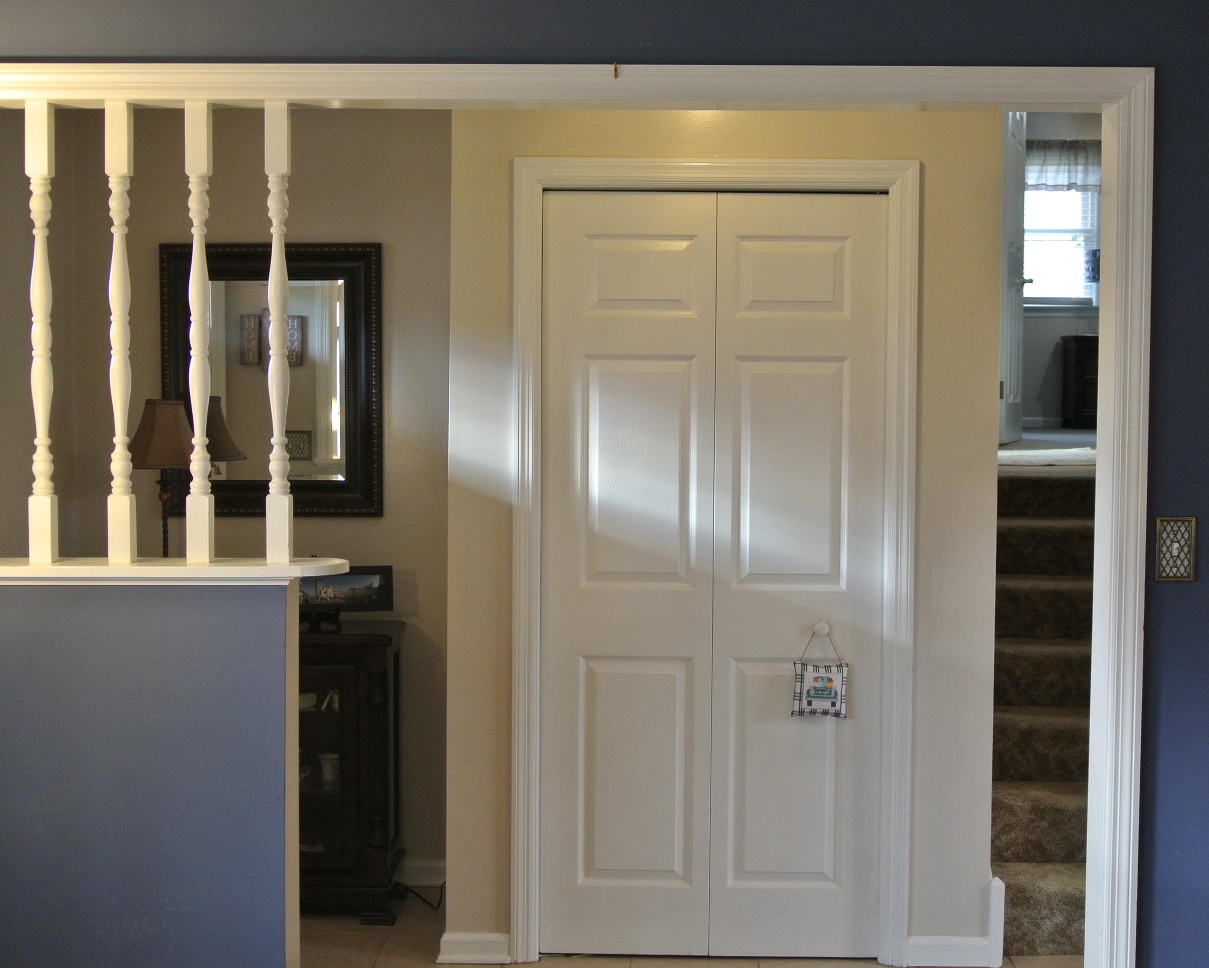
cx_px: 627
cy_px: 488
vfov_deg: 30.3
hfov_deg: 37.3
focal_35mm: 50
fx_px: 1789
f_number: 4.2
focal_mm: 16.3
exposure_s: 1/30
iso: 450
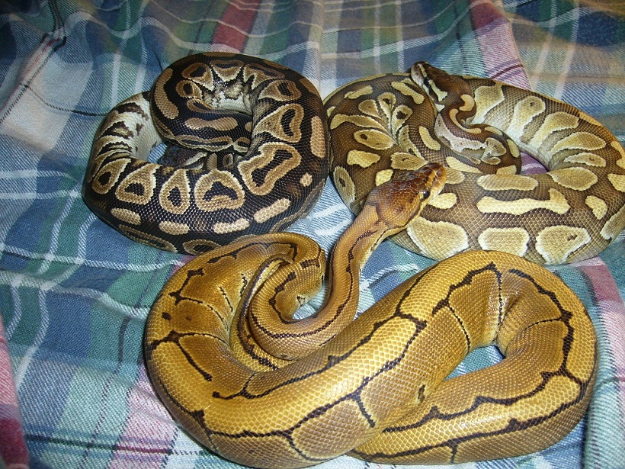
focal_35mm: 35
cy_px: 234
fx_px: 632
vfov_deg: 40.7
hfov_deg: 52.6
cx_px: 312
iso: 80
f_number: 2.8
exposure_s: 1/8
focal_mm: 5.8
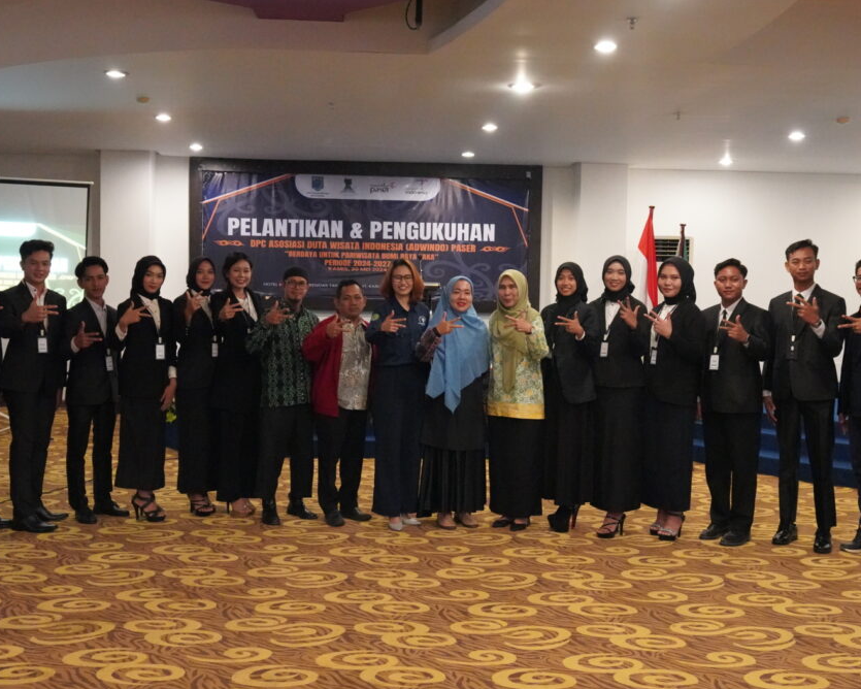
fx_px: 968
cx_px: 417
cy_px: 352
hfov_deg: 47.9
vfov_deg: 39.2
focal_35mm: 38
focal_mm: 22
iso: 10000
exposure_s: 1/160
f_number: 4
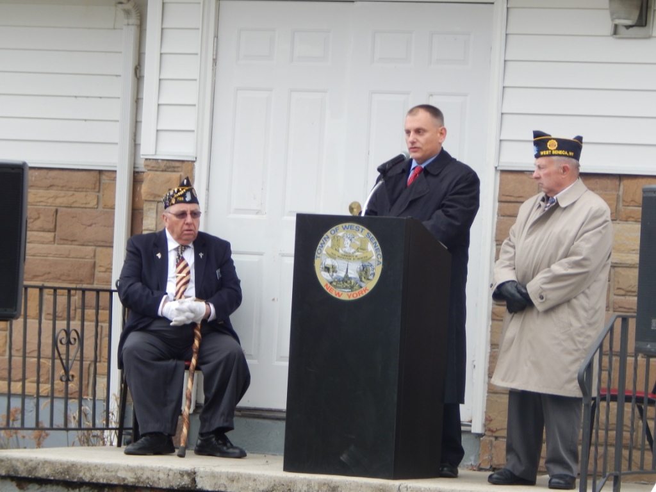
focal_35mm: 234
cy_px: 246
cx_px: 328
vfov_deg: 6.4
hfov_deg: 8.5
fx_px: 4434
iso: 125
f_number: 5.6
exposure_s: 1/30
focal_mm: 41.7
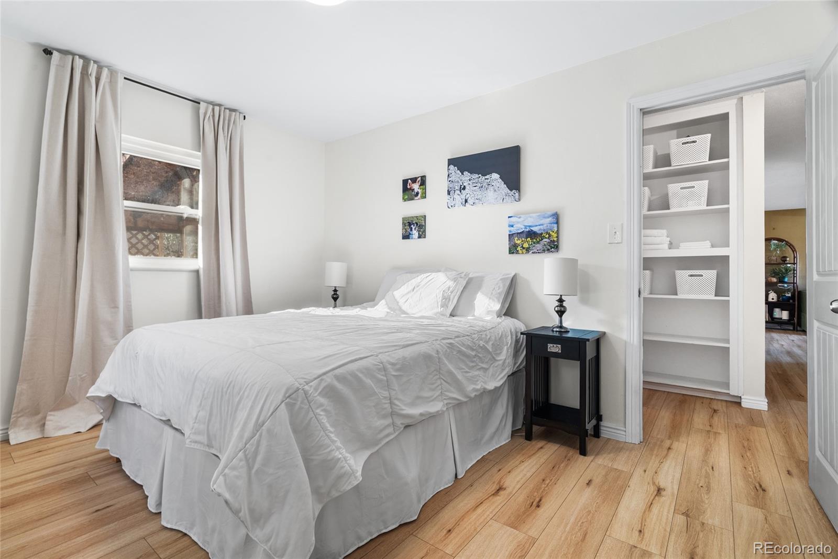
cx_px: 419
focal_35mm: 16
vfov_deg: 73.8
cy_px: 280
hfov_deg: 96.7
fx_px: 373
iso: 160
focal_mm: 16
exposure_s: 1/1.25
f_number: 11
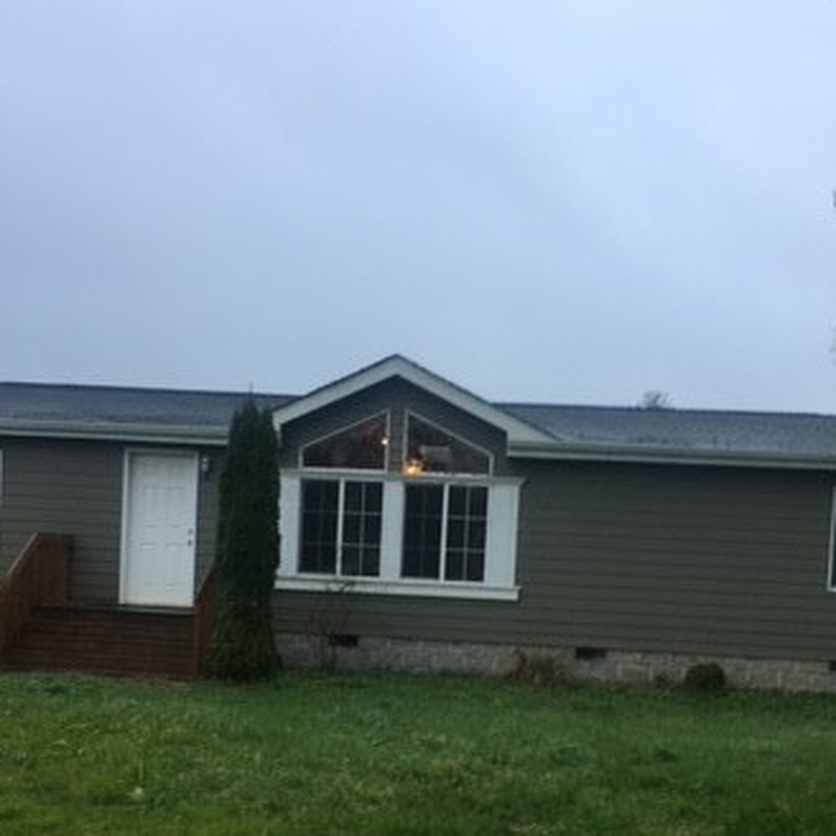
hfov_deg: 34.0
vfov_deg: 33.2
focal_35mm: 50
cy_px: 655
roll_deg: -1.9
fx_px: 1366
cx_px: 431
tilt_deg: -3.9
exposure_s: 1/60
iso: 25
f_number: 2.2
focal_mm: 4.15
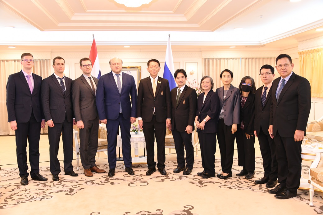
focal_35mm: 34
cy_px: 108
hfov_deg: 55.8
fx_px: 305
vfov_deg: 38.9
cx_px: 162
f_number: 5
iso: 1600
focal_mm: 34
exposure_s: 1/50
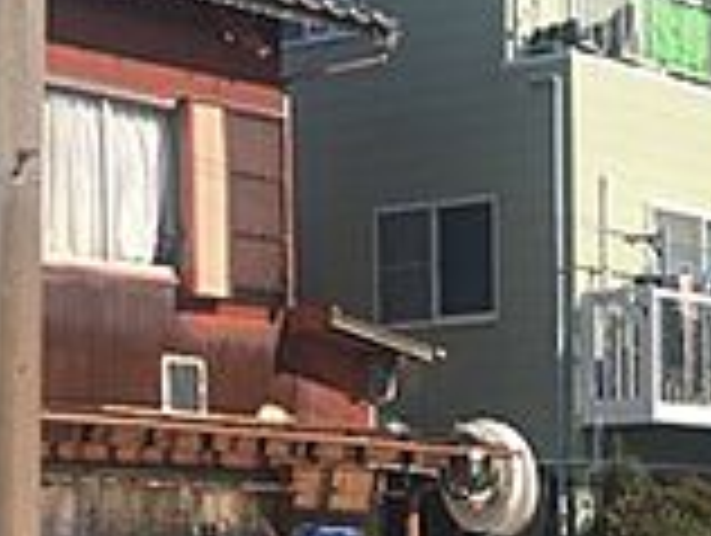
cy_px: 662
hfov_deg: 16.4
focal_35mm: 110
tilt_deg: +0.3
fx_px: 2263
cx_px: 1040
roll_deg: -1.0
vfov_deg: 13.1
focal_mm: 4.15
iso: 25
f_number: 2.2
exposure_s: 1/1570
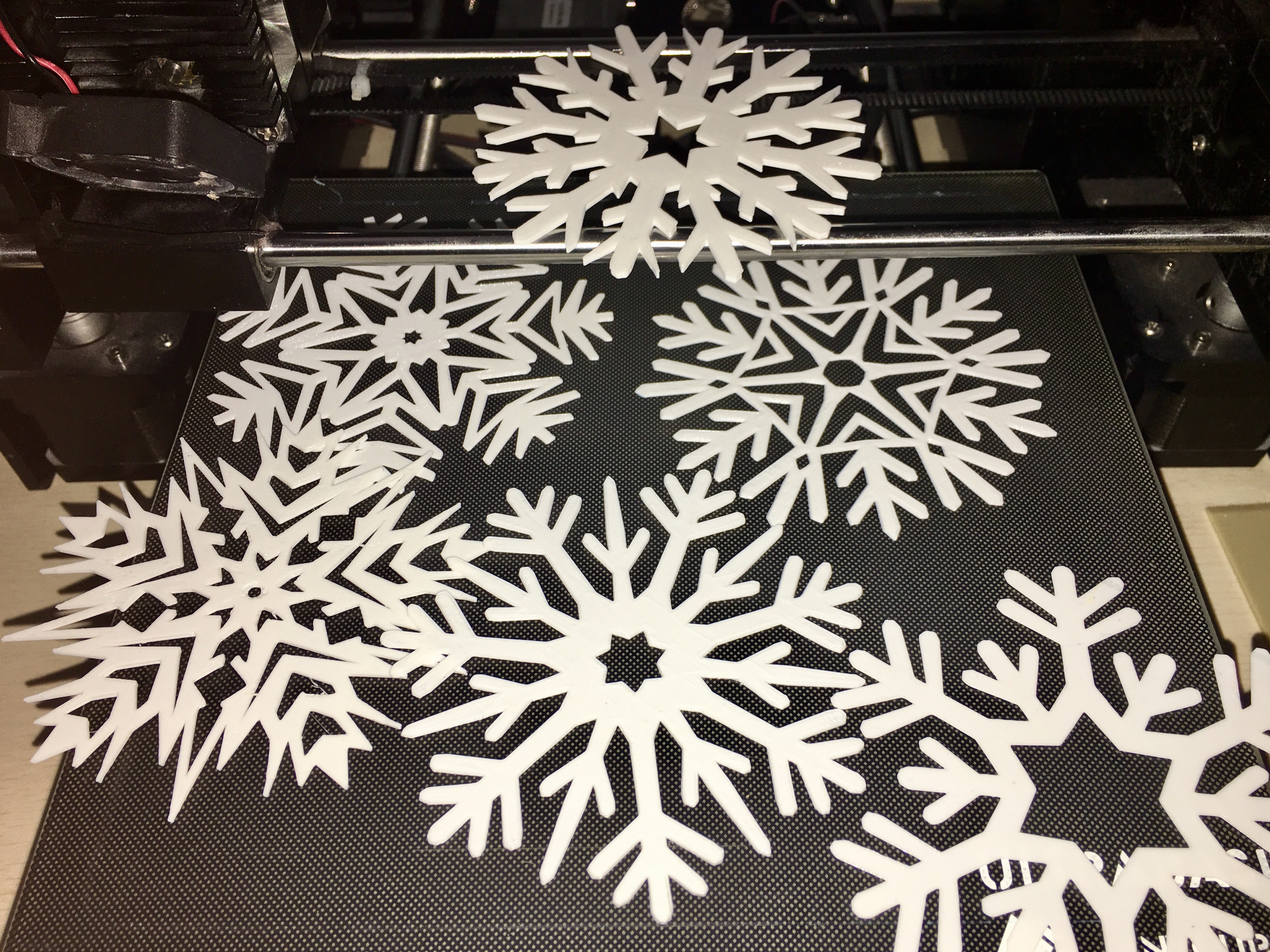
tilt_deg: -49.7
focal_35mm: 30
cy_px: 481
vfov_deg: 46.8
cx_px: 652
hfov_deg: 60.0
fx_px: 1101
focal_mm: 4.15
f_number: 2.2
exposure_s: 1/53
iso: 25
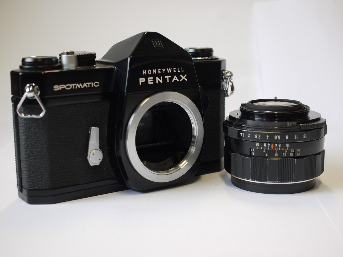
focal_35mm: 60
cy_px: 128
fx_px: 595
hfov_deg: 32.2
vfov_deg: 24.4
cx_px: 172
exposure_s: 1/125
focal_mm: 30
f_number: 4
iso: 400
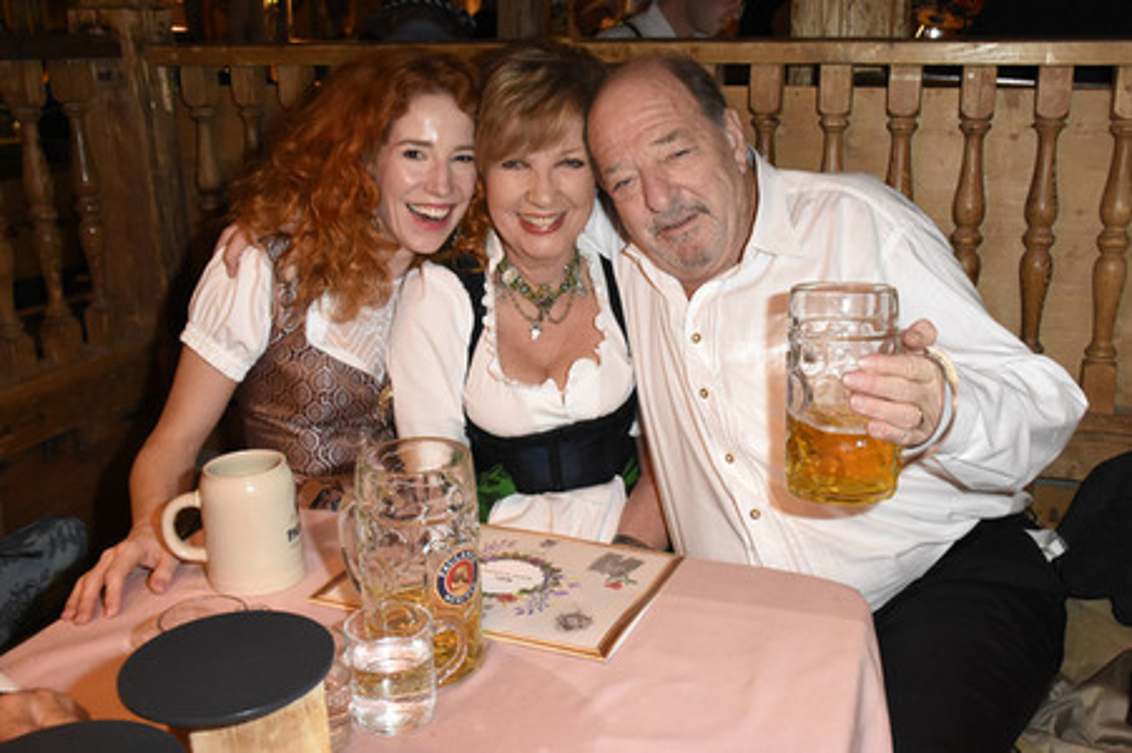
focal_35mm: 34
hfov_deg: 55.1
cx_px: 566
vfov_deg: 38.3
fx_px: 1084
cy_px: 376
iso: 5000
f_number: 6.3
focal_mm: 23
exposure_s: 1/50
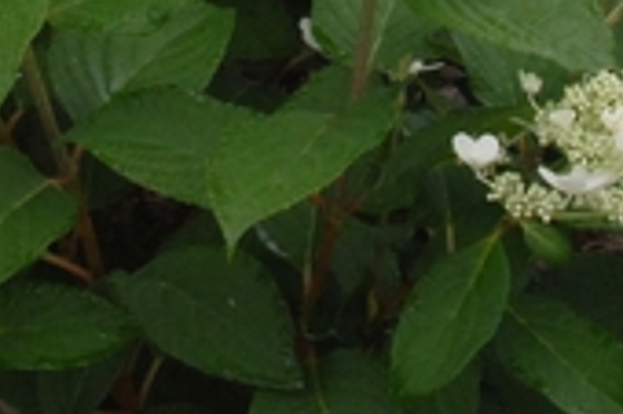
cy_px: -372
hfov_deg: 6.5
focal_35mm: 317
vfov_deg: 4.3
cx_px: 154
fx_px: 5481
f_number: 6.3
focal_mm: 35
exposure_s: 1/160
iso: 400
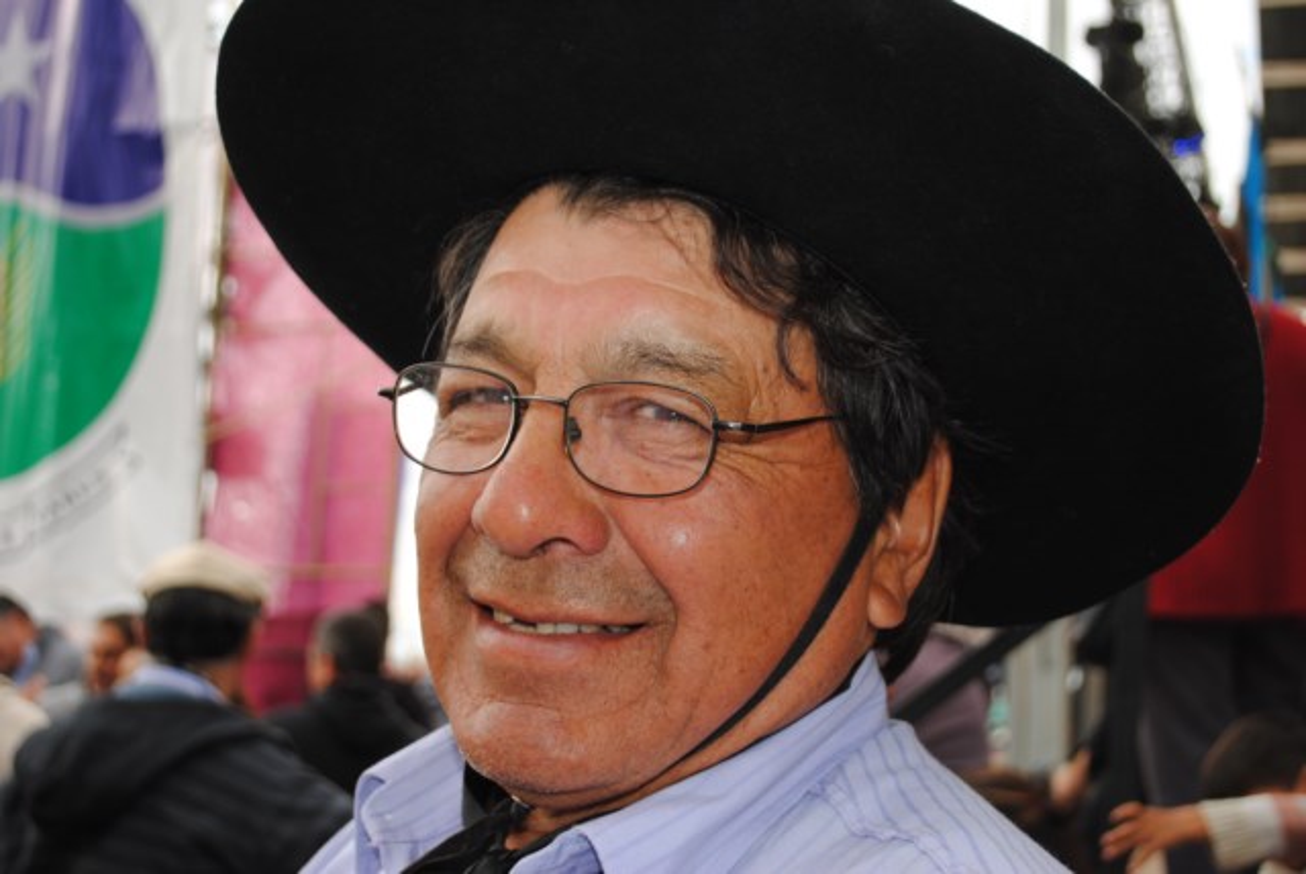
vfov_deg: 28.1
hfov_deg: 41.1
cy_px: 437
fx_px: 1743
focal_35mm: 48
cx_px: 653
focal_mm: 32
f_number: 4.8
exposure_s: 1/125
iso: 100
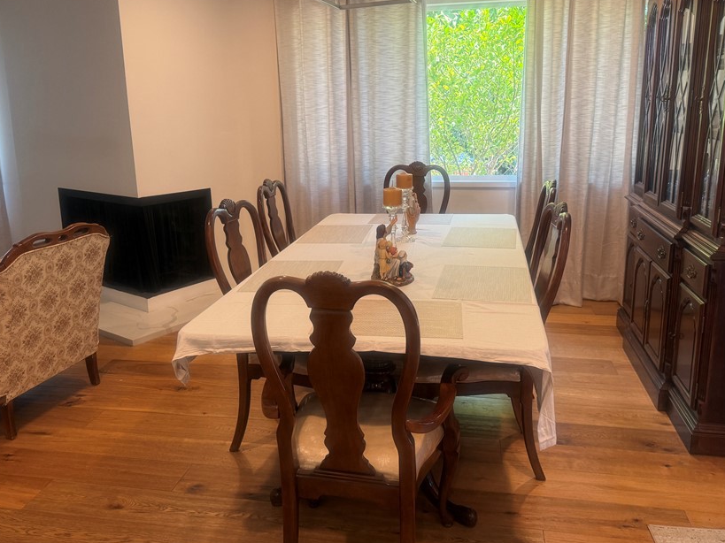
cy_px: 241
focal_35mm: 30
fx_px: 628
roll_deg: +2.4
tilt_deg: -11.2
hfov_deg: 60.0
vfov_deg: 46.7
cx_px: 355
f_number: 1.78
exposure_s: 1/120
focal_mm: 6.76
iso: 160
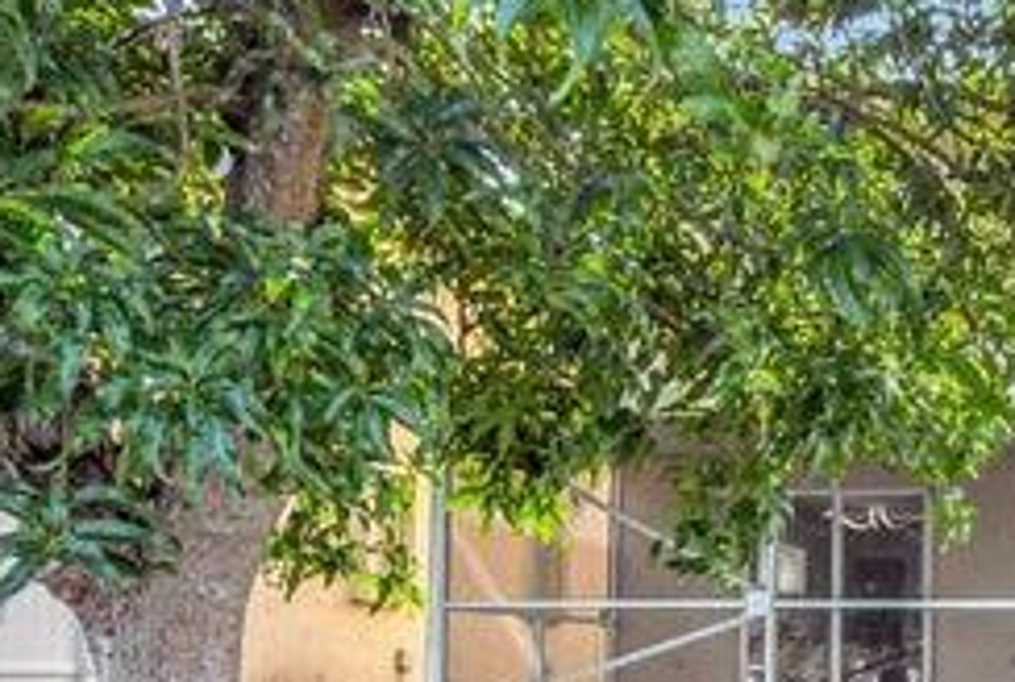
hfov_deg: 38.2
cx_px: 1067
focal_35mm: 44
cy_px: 707
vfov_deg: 28.5
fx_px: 1244
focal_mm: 10
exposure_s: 1/640
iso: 1250
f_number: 8
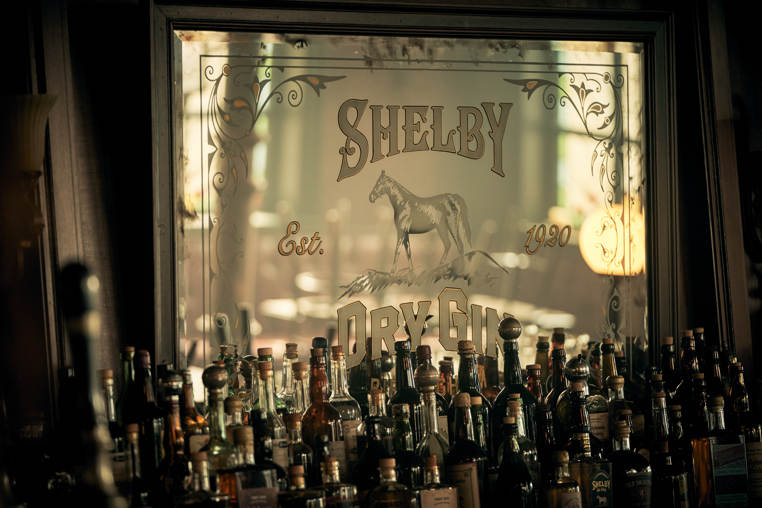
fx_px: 3259
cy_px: 254
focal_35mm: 154
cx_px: 381
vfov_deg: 8.9
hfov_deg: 13.3
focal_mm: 154
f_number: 2.8
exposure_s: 1/100
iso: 800
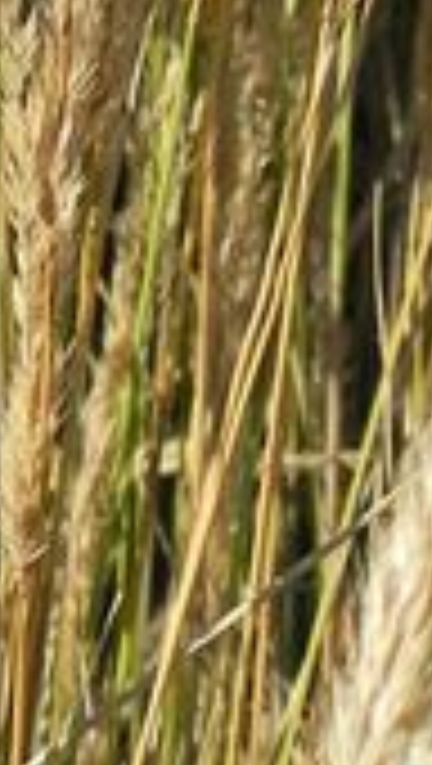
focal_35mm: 236
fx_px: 4792
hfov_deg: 5.2
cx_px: 414
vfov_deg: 8.7
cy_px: -662
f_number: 3.2
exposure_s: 1/1600
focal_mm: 8.2
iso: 160
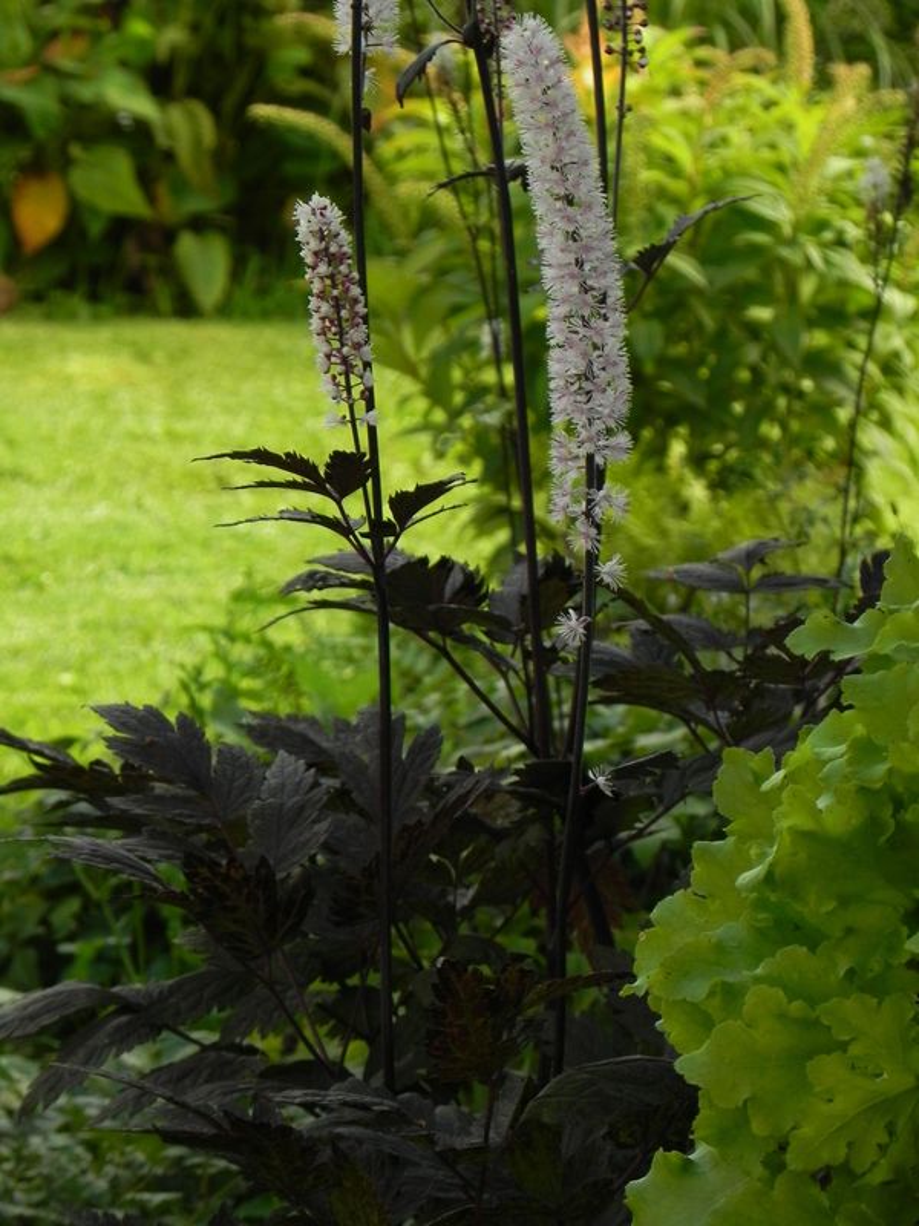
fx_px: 7504
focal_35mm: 212
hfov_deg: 7.0
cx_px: 460
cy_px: 613
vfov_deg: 9.3
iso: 160
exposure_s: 1/200
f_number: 5
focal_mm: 37.7
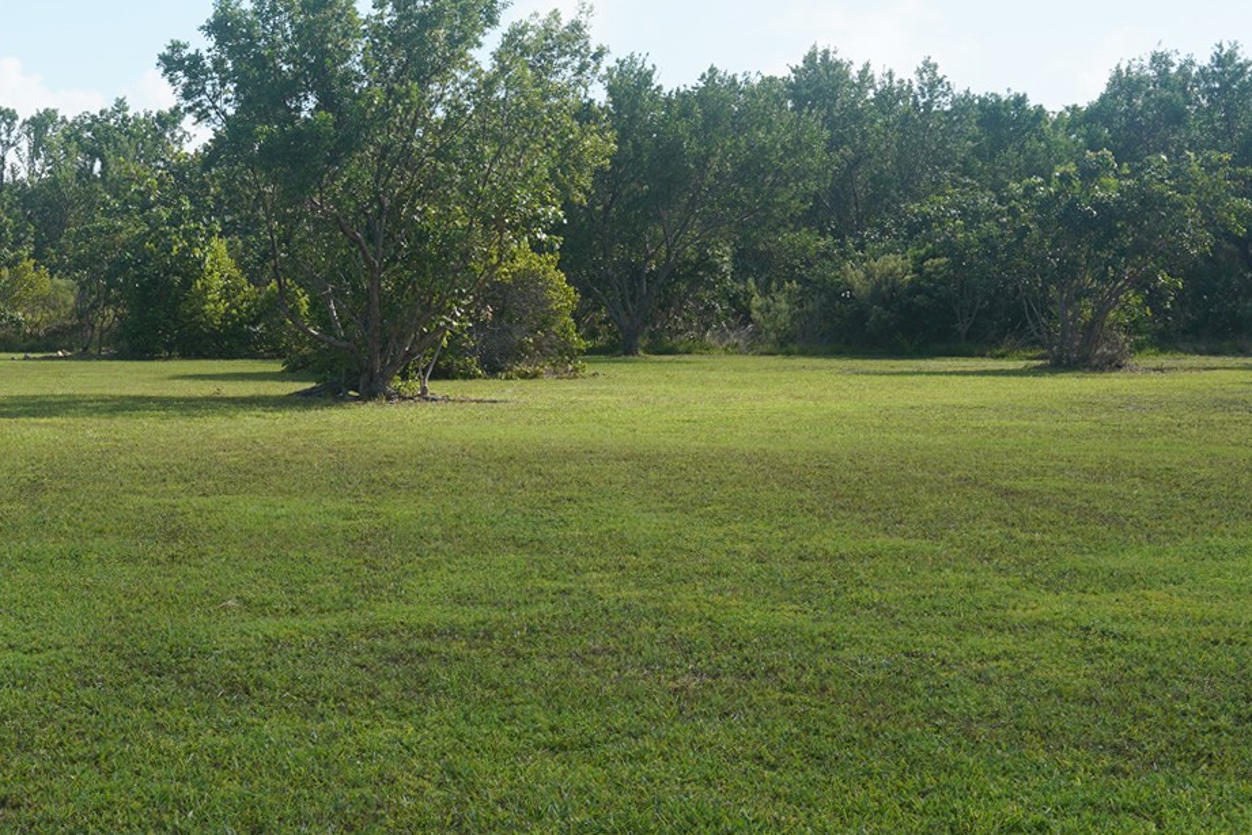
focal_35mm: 76
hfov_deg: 26.4
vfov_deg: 17.9
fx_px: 2643
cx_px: 345
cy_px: 226
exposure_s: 1/100
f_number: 11
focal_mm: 35
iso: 100
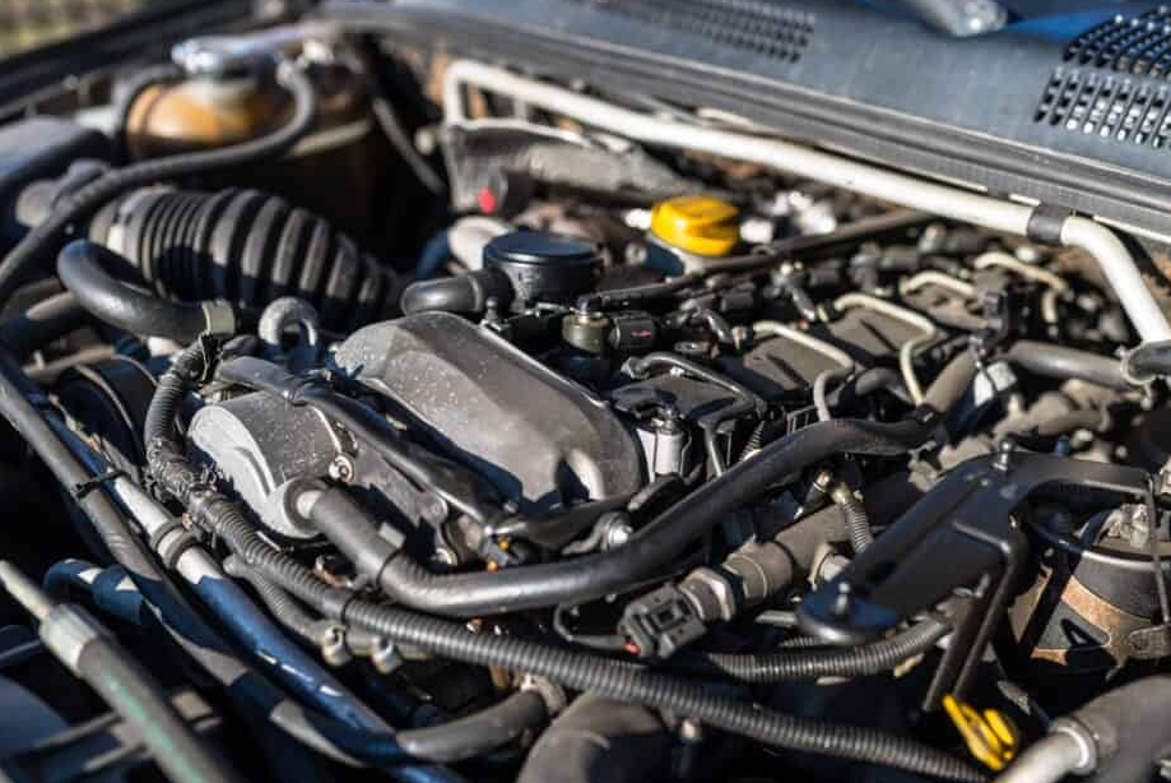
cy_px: 428
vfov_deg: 34.2
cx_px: 610
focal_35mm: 39
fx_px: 1269
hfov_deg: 49.5
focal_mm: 35
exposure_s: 1/1250
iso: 100
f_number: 2.2
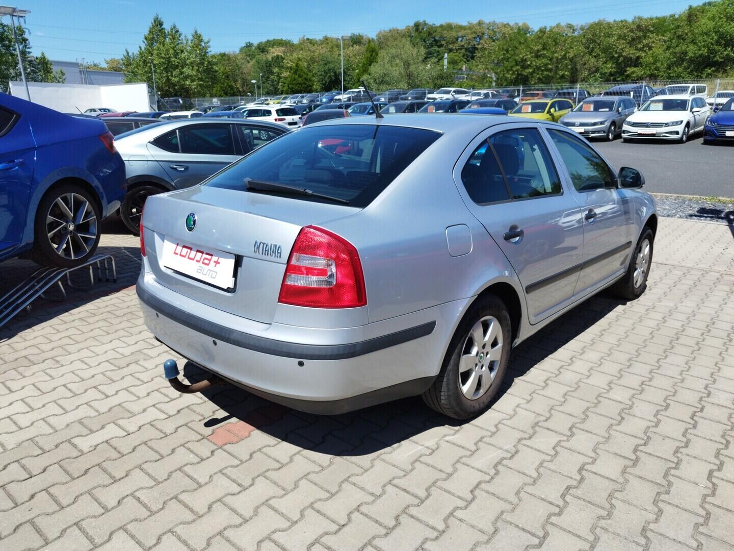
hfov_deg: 69.4
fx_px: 530
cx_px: 367
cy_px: 276
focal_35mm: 25
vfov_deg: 54.9
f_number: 1.89
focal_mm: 5.95
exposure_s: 1/799
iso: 50
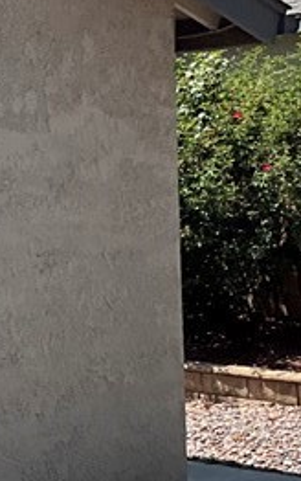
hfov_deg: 10.7
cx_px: -68
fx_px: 1573
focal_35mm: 120
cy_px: 294
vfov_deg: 17.4
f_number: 1.8
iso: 25
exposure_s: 1/1098
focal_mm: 3
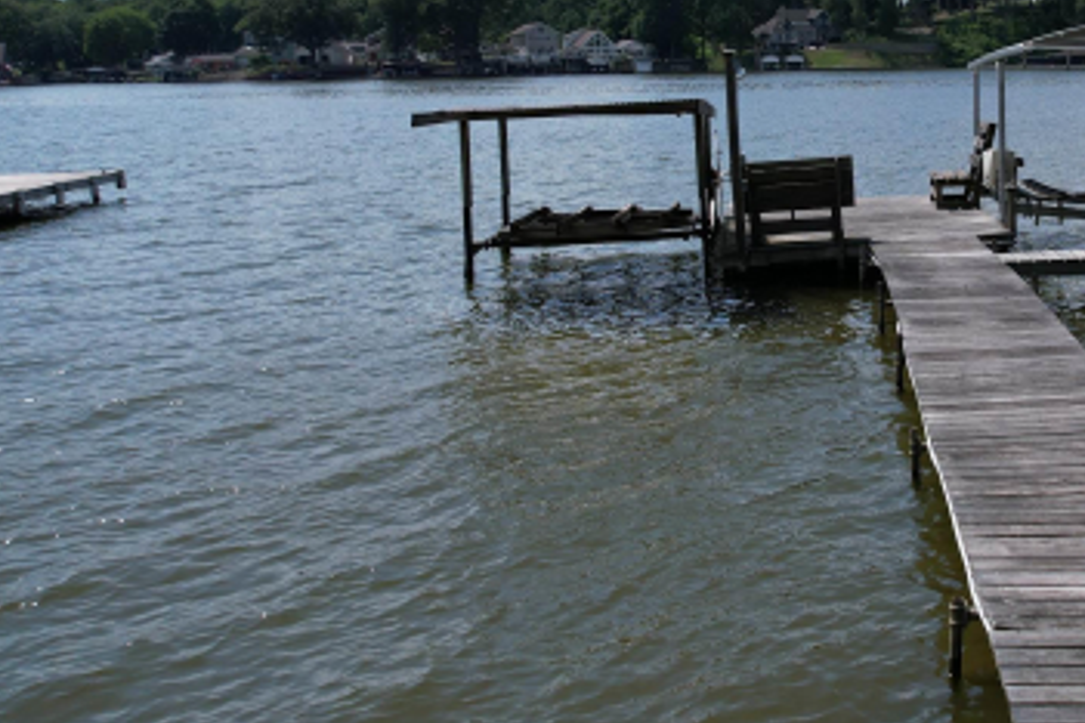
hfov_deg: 39.9
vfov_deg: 28.2
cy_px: 179
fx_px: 1416
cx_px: 900
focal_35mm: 47
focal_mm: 8.38
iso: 100
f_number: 2.8
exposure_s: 1/3000
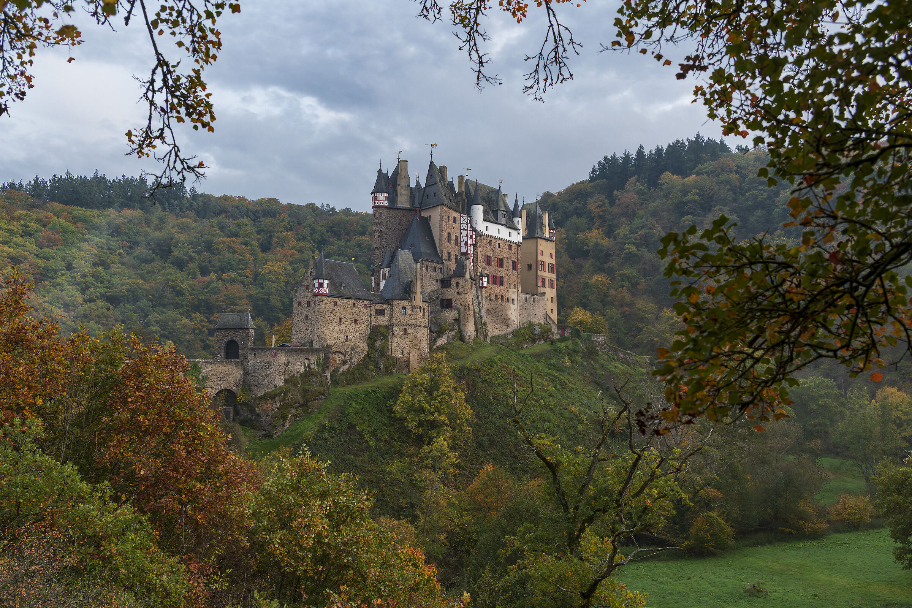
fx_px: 785
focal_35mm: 31
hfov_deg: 60.3
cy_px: 304
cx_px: 456
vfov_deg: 42.3
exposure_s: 2
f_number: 8
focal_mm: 31
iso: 100
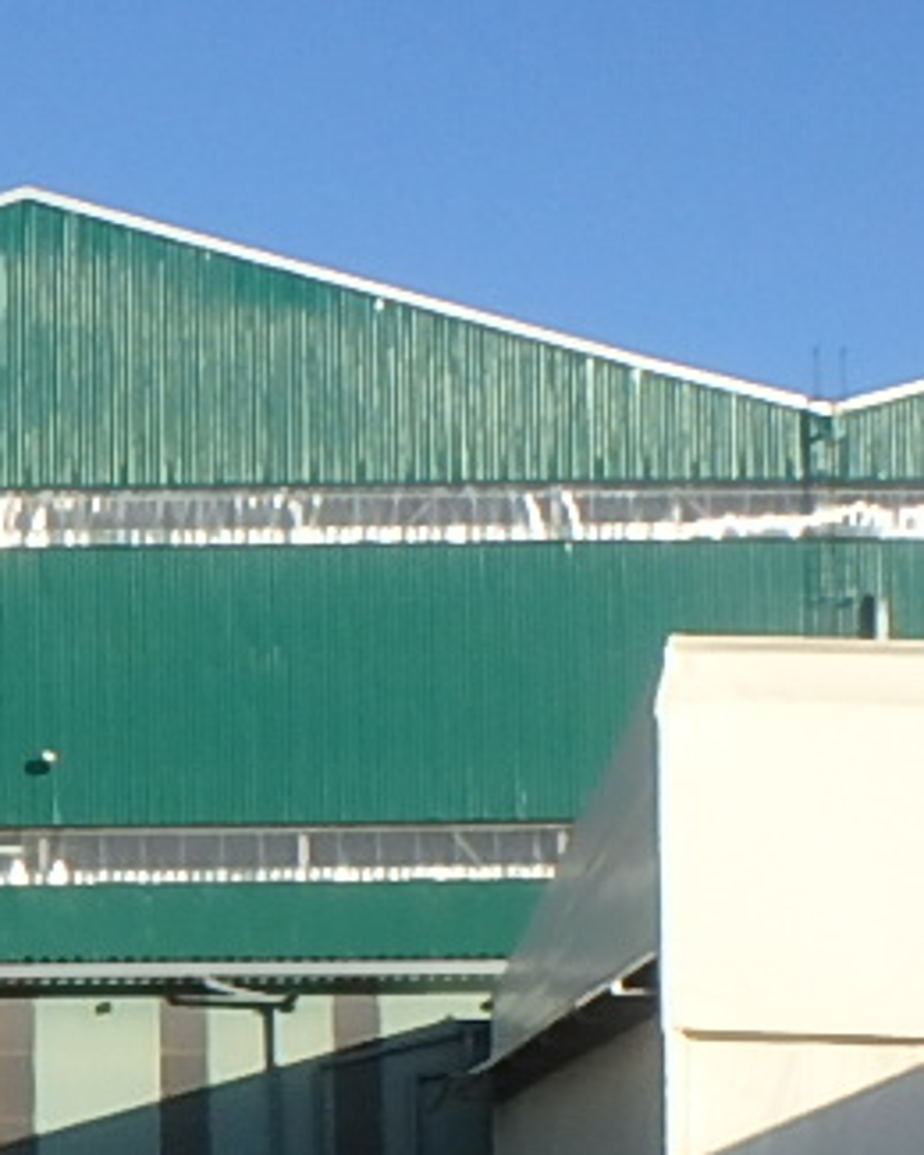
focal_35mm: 121
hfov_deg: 12.6
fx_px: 4136
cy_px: 1109
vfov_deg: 15.6
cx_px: 75
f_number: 6
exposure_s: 1/500
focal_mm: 3.7
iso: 125
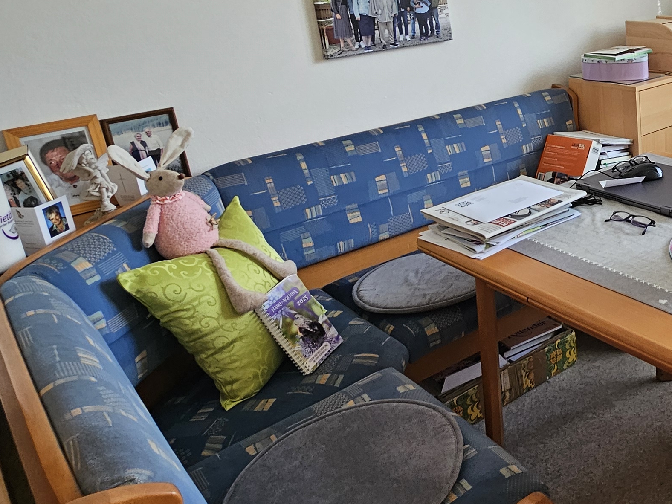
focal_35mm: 33
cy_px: 137
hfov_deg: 47.0
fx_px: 641
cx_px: 659
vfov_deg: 41.9
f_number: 2.2
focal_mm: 2.2
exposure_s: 1/70.8
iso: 100
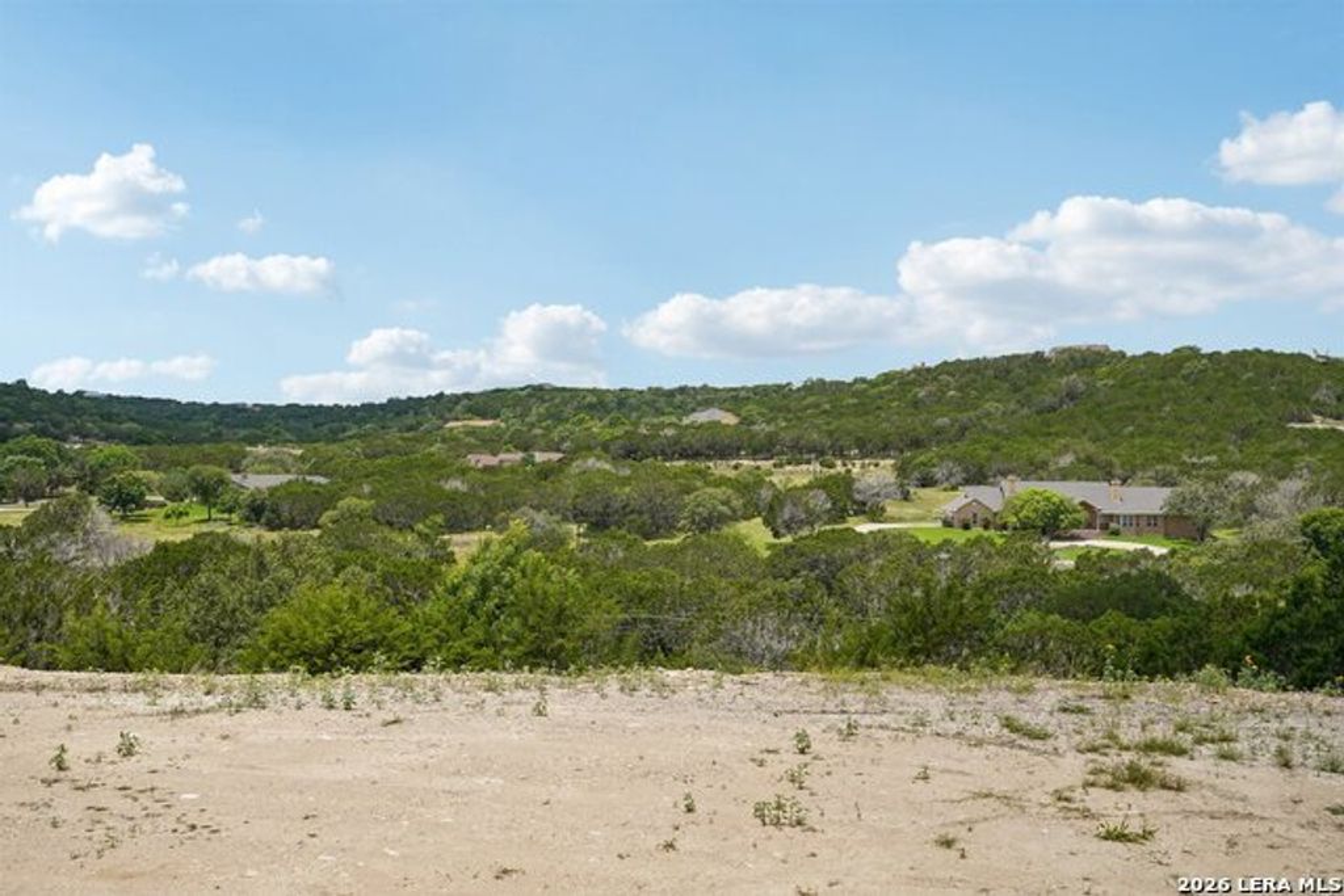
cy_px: 448
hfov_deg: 54.4
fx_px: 1307
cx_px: 672
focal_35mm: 35
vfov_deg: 37.9
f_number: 8
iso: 100
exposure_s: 1/250
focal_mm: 35
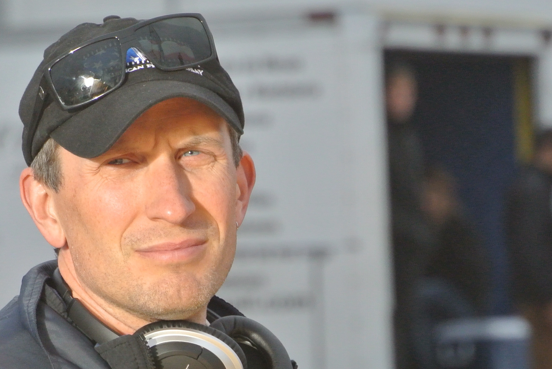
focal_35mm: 561
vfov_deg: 2.5
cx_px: 248
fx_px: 8612
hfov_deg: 3.7
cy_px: 329
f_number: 5.6
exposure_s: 1/125
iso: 640
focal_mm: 110
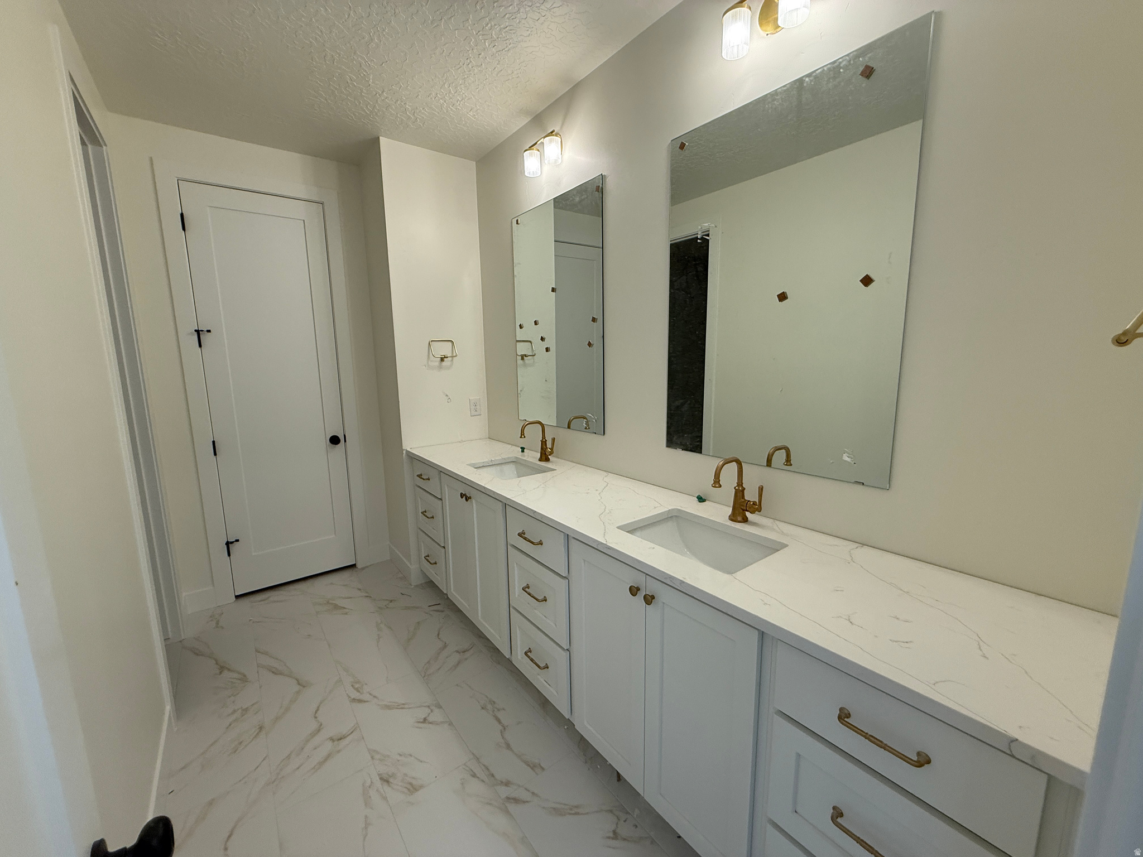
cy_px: 428
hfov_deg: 102.1
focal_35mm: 14
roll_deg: +1.0
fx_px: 462
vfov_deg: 85.7
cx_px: 572
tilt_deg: -9.0
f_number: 2.2
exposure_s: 1/120
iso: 200
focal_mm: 2.22
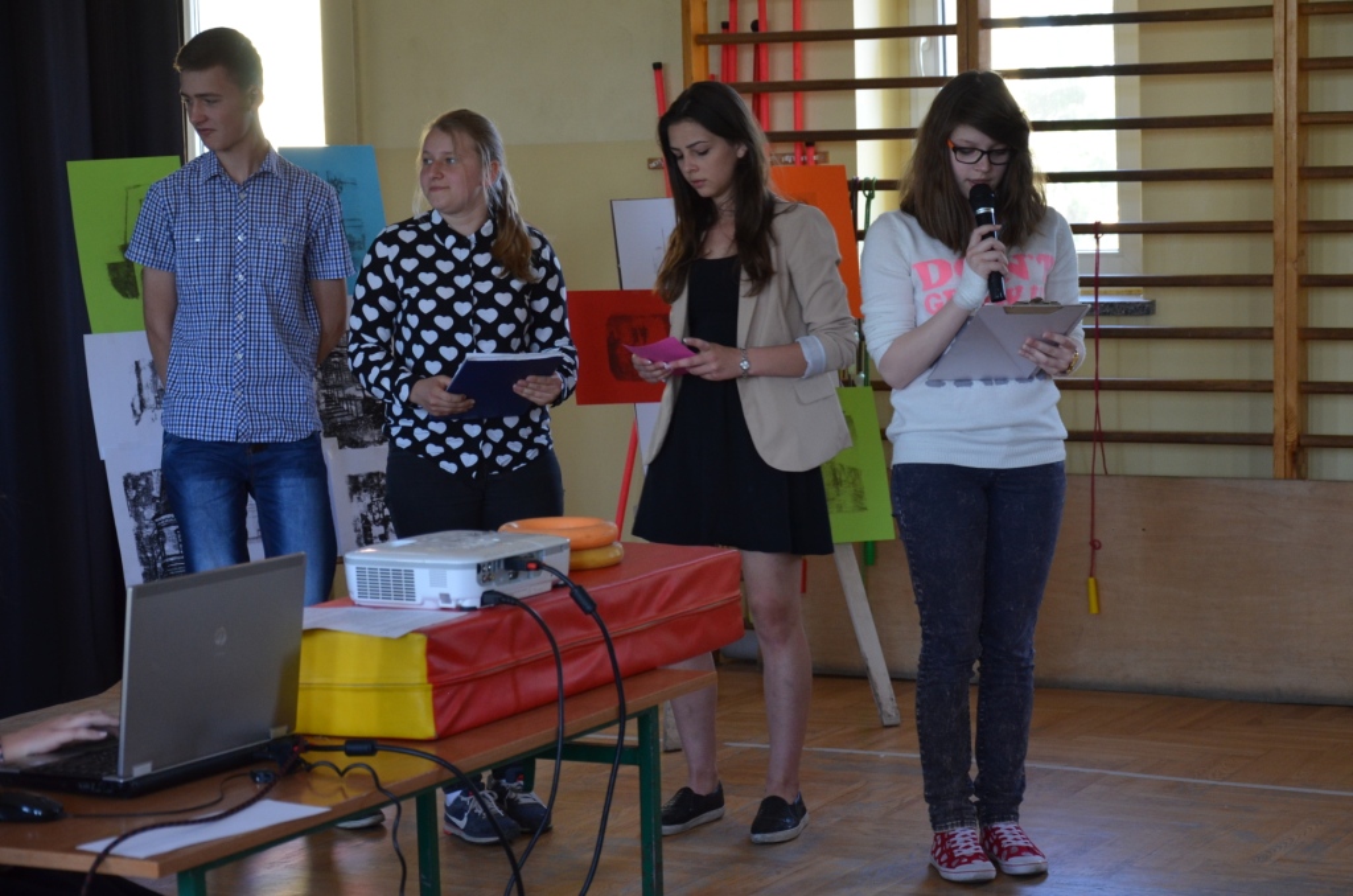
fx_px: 2925
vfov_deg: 17.4
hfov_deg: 26.0
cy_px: 448
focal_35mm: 78
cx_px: 676
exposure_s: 1/60
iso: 720
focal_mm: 52
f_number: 5
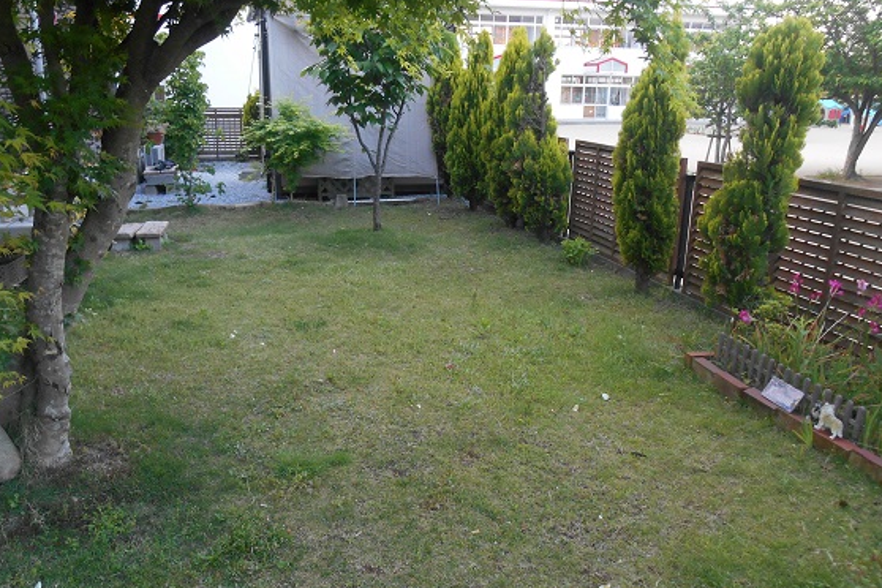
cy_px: 334
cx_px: 417
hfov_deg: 60.3
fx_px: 759
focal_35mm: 31
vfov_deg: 42.2
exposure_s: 1/30
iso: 220
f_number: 3.4
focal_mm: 4.7
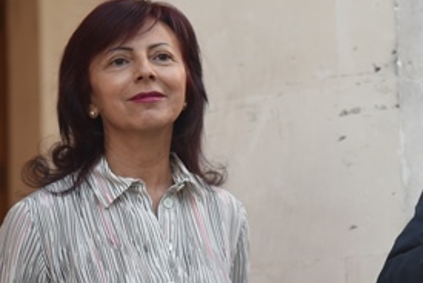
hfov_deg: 8.4
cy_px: 87
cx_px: 406
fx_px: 2870
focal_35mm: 244
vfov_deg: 5.6
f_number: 4
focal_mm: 105
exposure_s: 1/250
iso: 1000
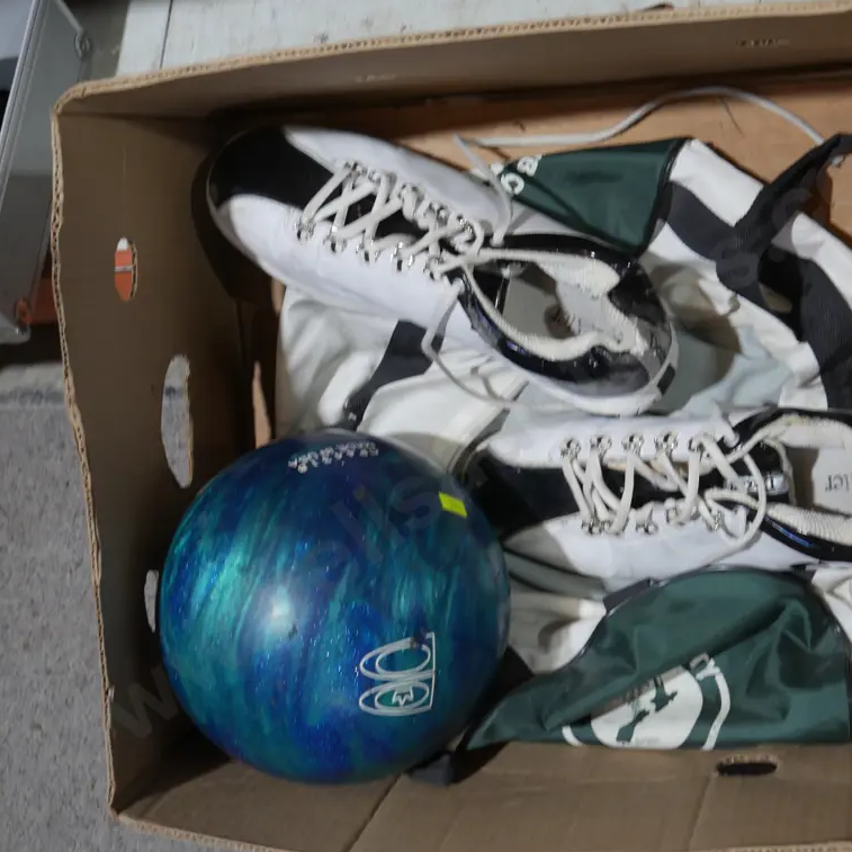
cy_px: 431
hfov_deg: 31.0
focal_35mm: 55
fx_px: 1532
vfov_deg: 31.1
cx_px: 510
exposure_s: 1/60
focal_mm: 23
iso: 500
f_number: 5.1
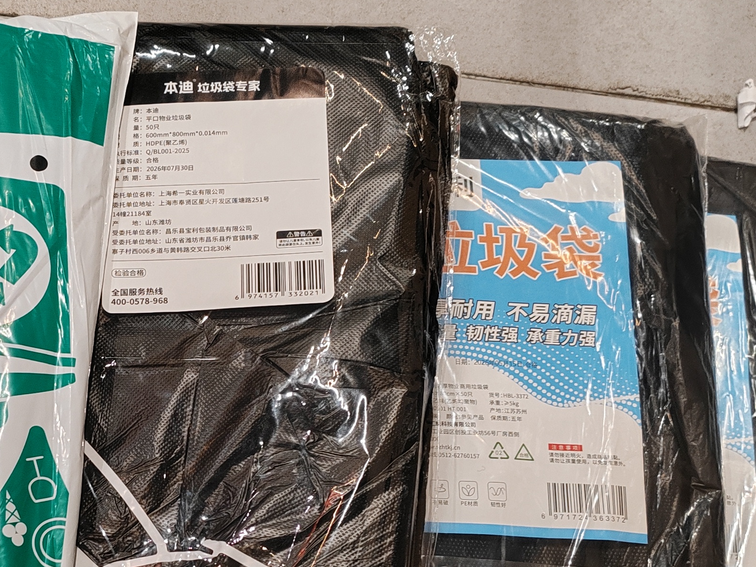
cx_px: 126
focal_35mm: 62
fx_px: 1354
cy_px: 404
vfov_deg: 23.5
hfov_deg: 30.3
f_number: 1.8
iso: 1600
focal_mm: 6.14
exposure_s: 1/100
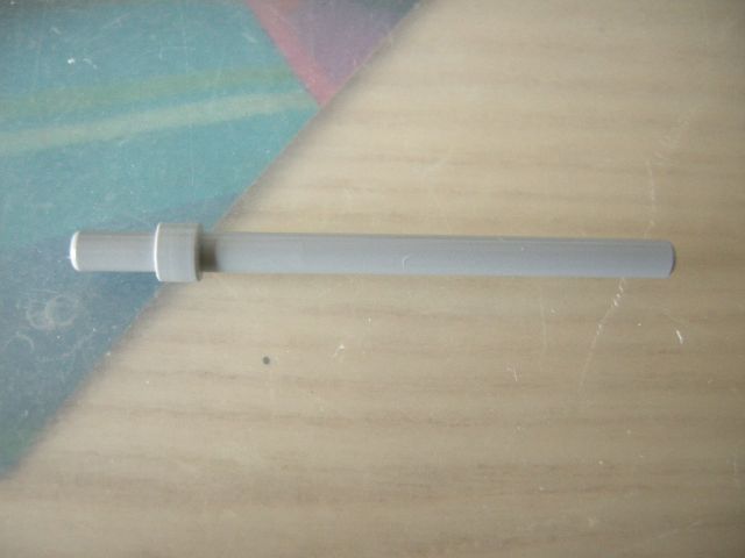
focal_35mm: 36
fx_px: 775
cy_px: 279
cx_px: 372
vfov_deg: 39.7
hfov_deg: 51.4
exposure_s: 1/35.3
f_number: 2.7
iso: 400
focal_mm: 7.5
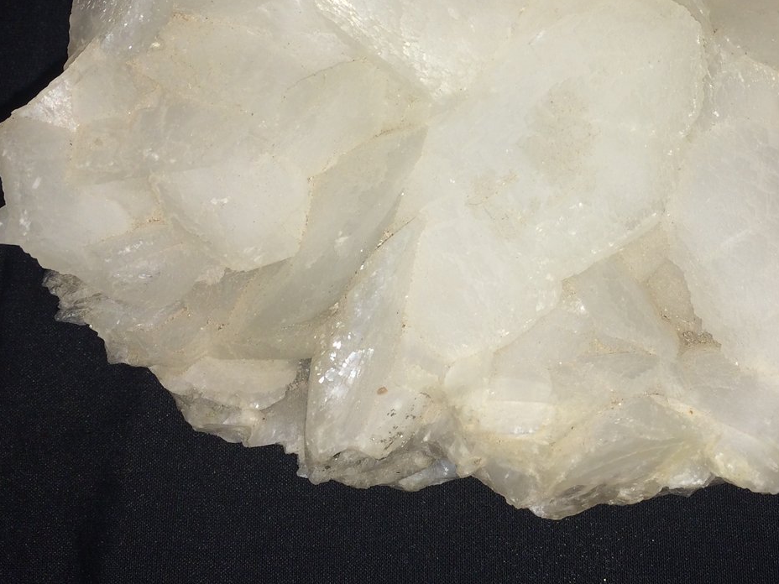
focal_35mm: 50
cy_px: 109
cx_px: 562
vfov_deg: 28.4
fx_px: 1125
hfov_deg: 37.5
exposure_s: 1/108
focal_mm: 4.15
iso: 32
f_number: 2.2
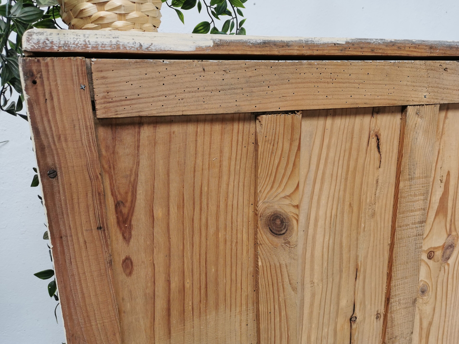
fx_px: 371
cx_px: 238
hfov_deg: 63.4
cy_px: 173
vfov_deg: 49.7
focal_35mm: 28
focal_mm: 5.58
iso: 50
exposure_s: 1/160
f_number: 1.8
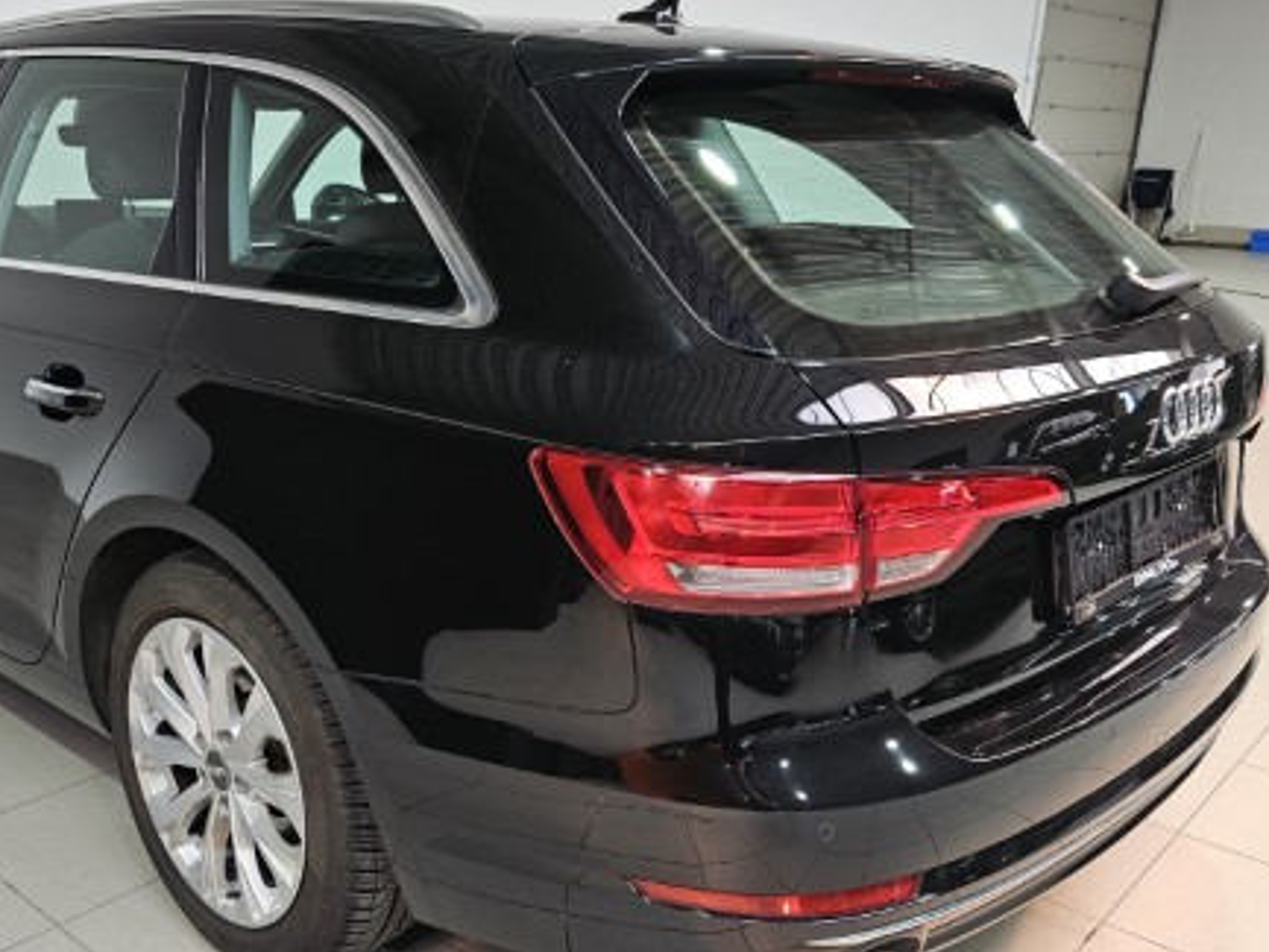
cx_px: 463
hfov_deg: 53.3
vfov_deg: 41.7
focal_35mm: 34
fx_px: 1247
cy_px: 557
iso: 80
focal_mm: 6.3
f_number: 1.7
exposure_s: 1/180
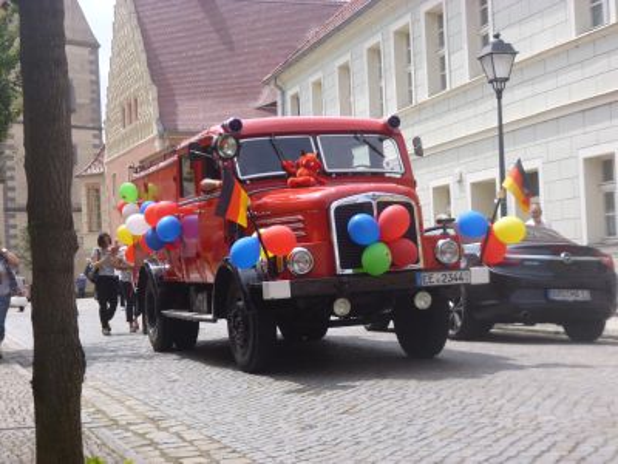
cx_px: 309
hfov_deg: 31.7
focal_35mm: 61
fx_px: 1089
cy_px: 232
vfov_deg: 24.0
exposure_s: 1/500
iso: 100
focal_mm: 10.9
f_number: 4.1
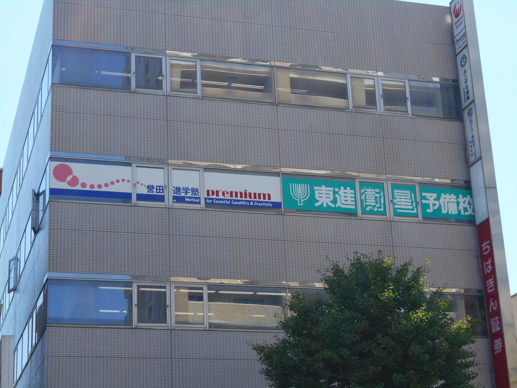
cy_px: 194
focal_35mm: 76
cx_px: 258
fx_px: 1135
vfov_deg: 19.4
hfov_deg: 25.7
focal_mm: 13.5
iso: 80
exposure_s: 1/320
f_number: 5.8
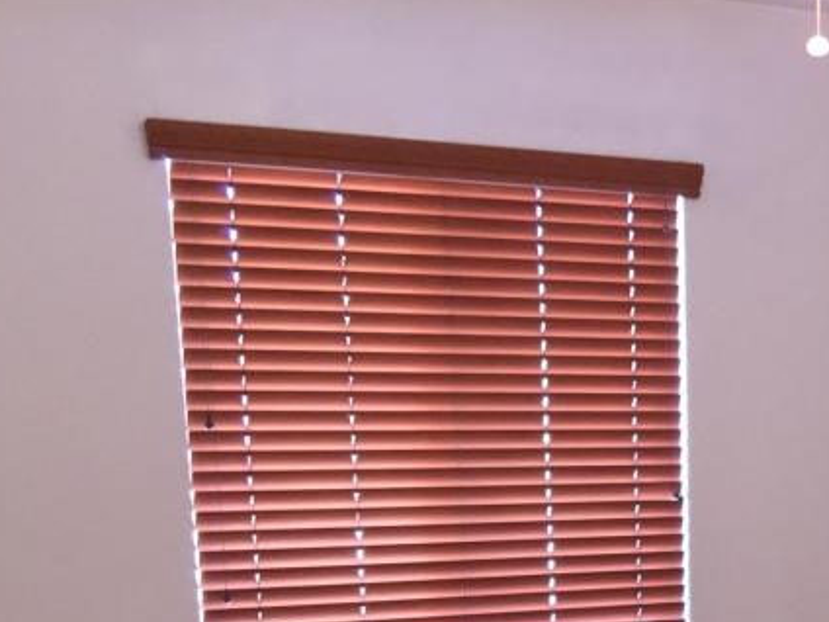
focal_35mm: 70
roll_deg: -0.6
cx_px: 851
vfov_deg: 19.8
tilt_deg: -11.0
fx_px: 1676
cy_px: 739
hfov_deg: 26.2
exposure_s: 1/30
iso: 160
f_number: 2.2
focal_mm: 4.15
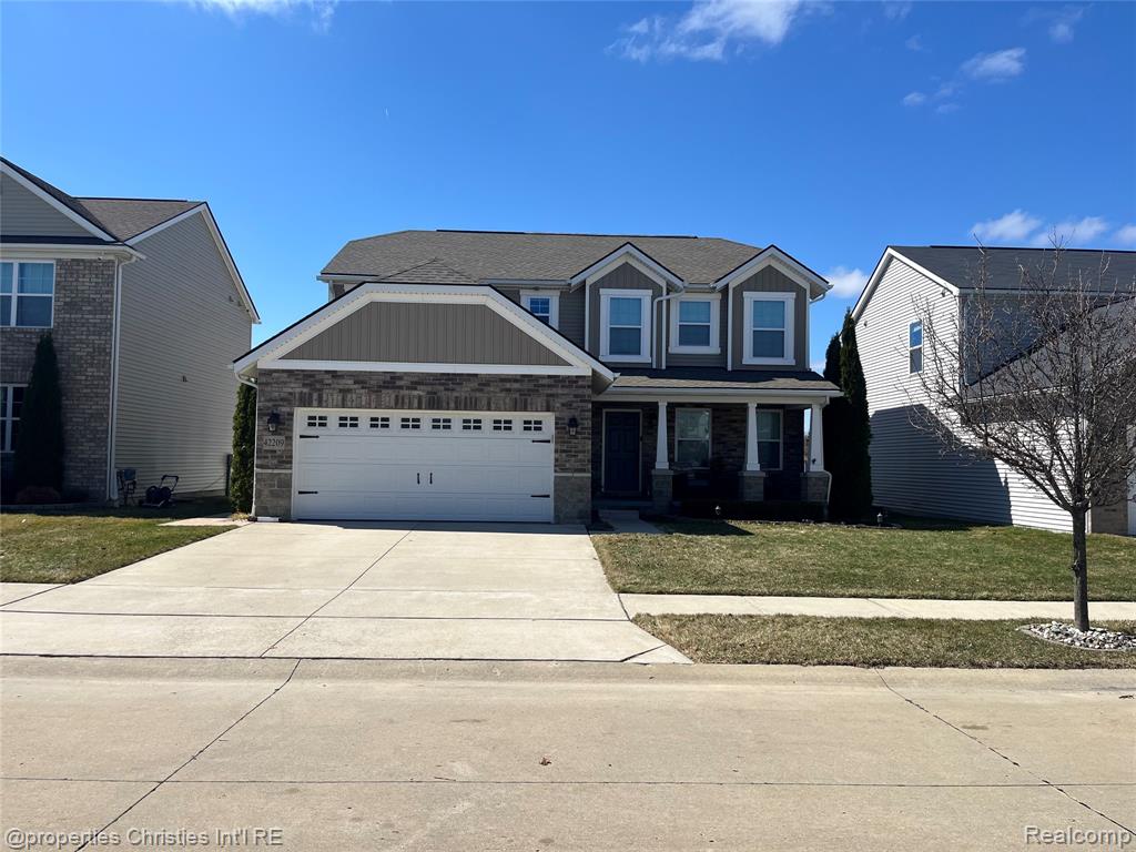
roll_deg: -0.9
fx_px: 853
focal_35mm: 26
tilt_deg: +2.9
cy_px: 426
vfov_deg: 53.1
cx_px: 568
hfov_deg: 67.3
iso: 50
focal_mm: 5.1
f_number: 1.6
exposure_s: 1/4310
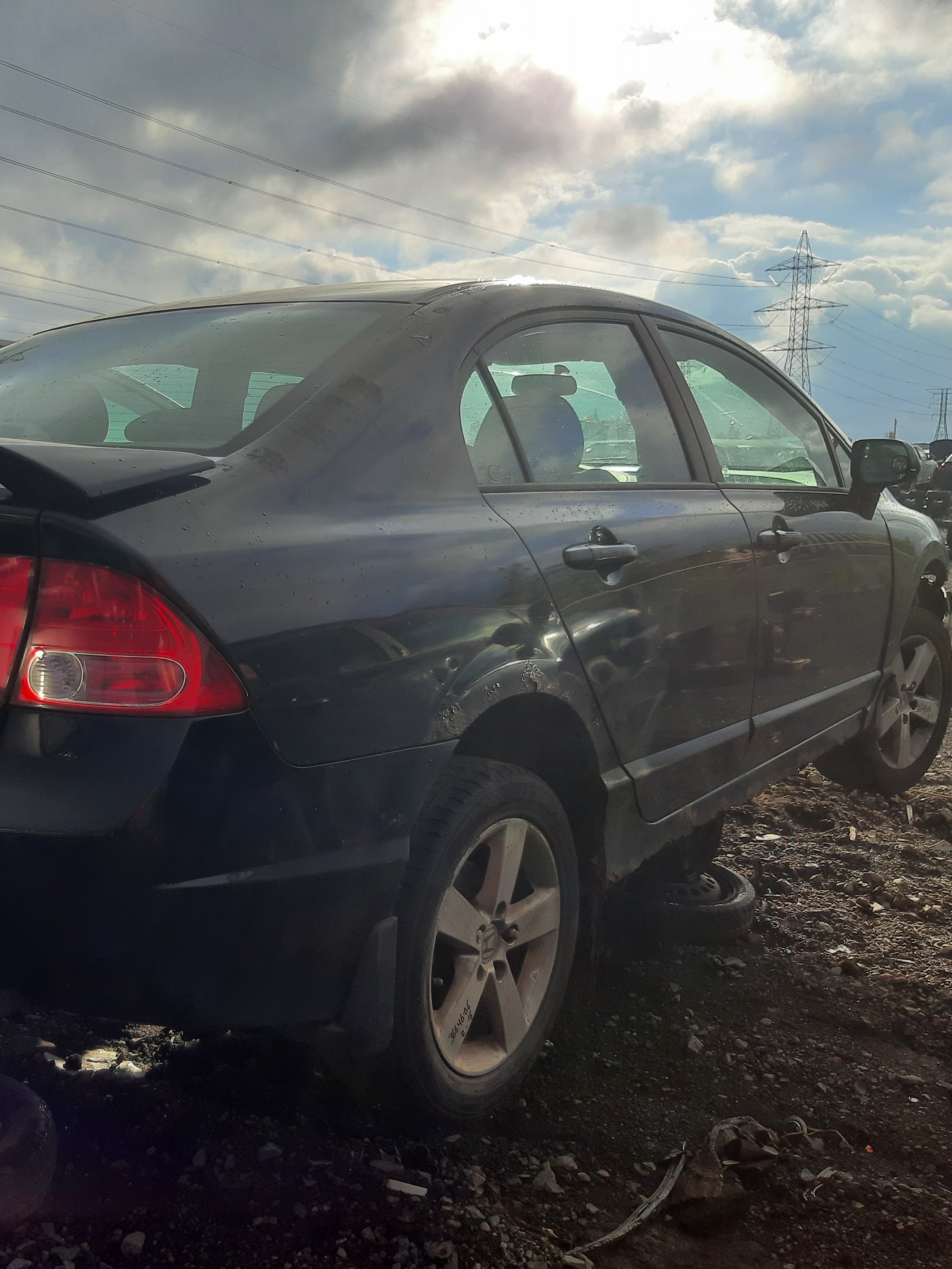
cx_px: 242
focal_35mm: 35
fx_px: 1283
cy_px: 634
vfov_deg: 52.6
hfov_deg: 39.6
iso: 40
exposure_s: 1/1748
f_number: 1.7
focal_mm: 3.92
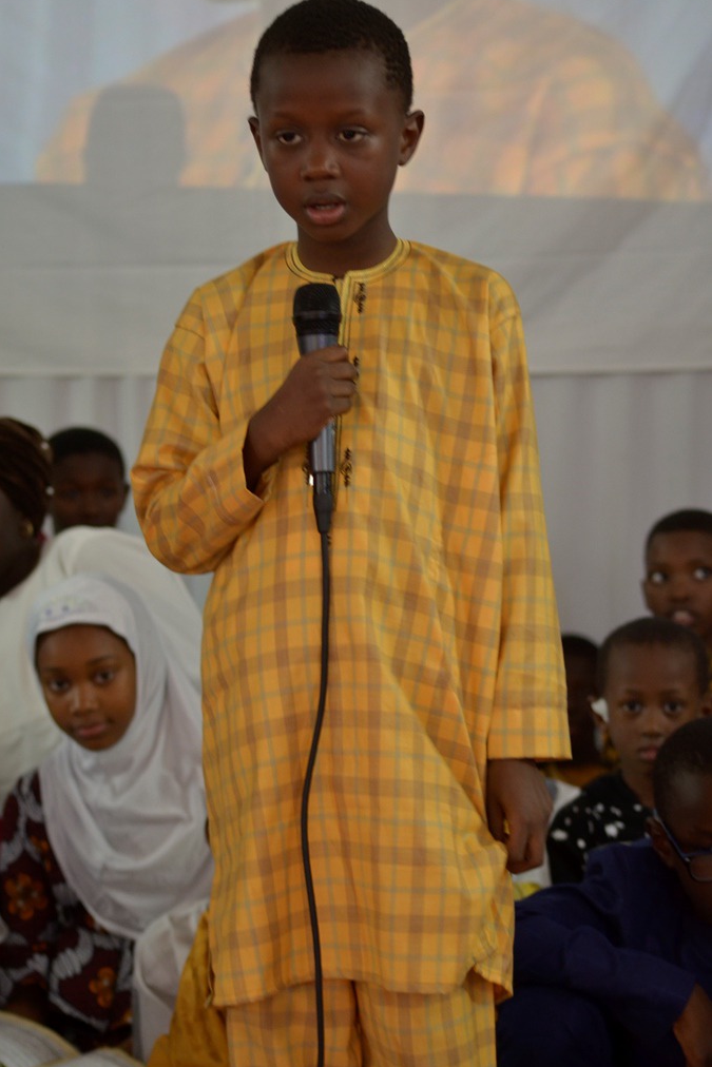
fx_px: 3143
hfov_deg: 12.9
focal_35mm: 106
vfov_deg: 19.3
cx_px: 357
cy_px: 532
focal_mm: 70
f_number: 4
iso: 640
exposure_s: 1/50
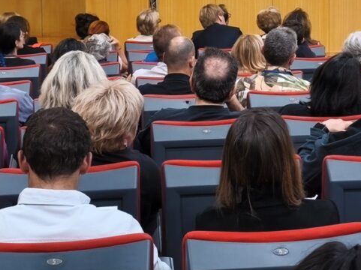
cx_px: 204
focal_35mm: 98
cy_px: -15
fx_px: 1021
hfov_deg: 20.0
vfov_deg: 14.8
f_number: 1.65
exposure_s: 1/50
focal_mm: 6.14
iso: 640
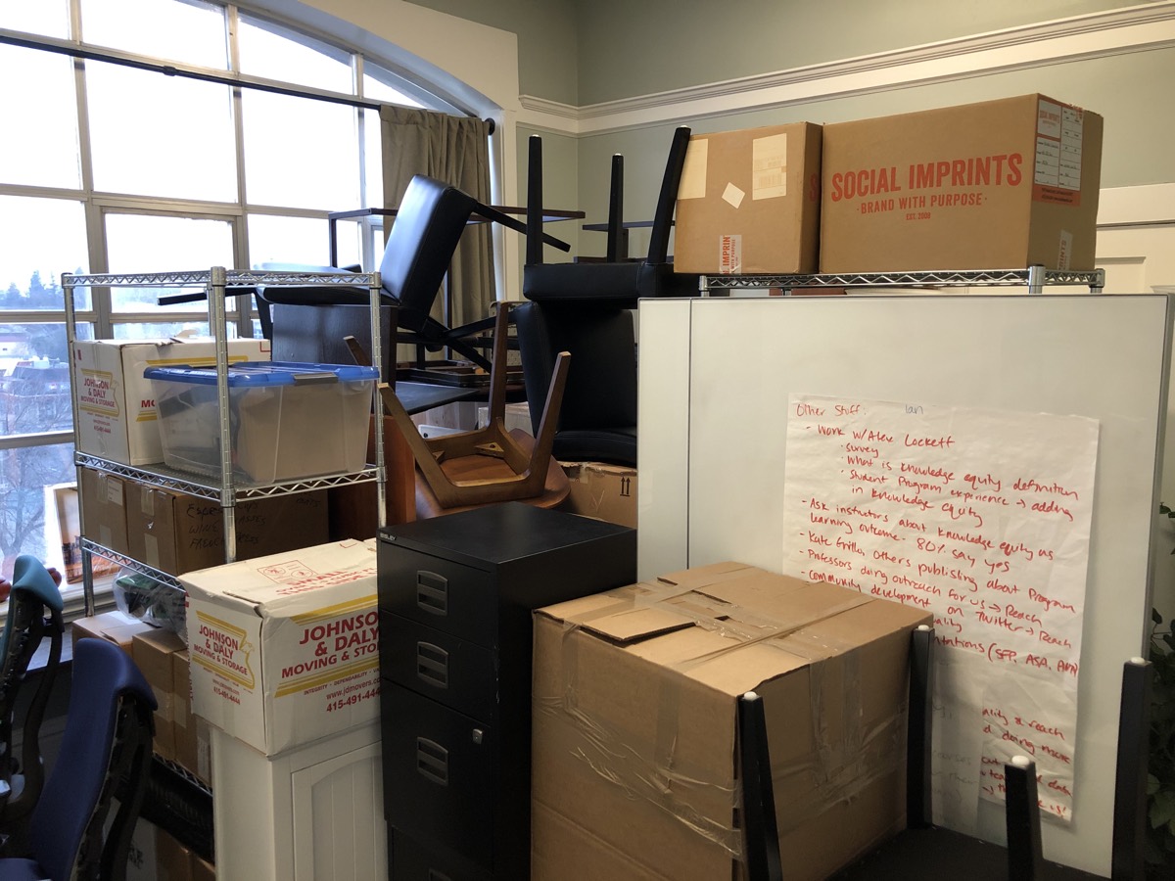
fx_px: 950
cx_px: 588
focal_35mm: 28
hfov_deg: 63.4
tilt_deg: -8.4
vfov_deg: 49.7
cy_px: 440
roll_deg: -0.3
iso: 50
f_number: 1.8
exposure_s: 1/15
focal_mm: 3.99
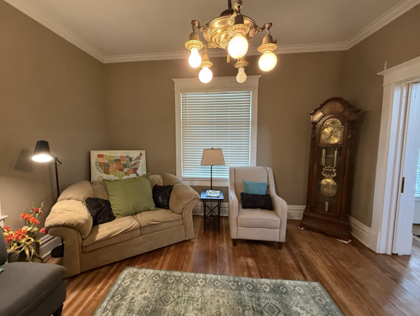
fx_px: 182
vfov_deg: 81.8
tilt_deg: -5.0
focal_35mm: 15
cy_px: 154
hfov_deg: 98.0
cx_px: 197
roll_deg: +0.4
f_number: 2.2
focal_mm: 2.22
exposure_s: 1/60
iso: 400
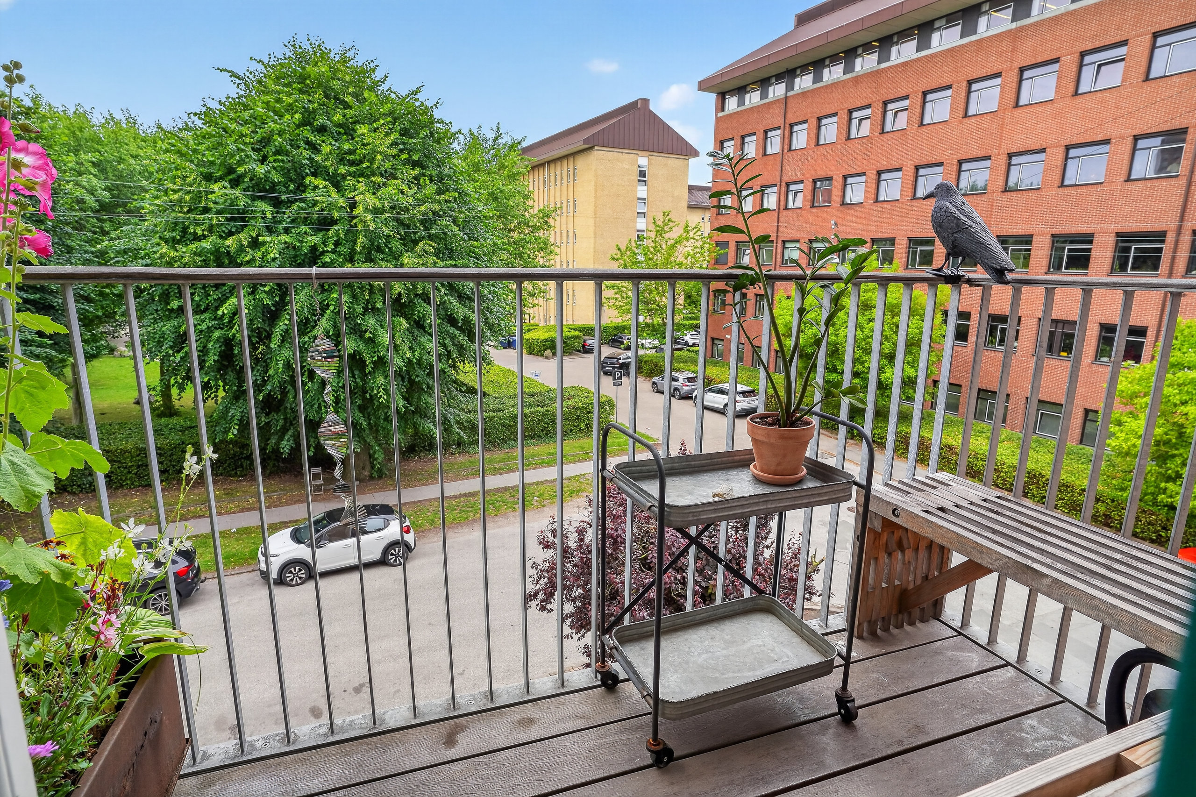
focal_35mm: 19
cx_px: 598
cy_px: 398
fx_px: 631
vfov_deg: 64.5
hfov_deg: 86.9
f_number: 8
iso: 400
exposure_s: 1/25
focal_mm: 19
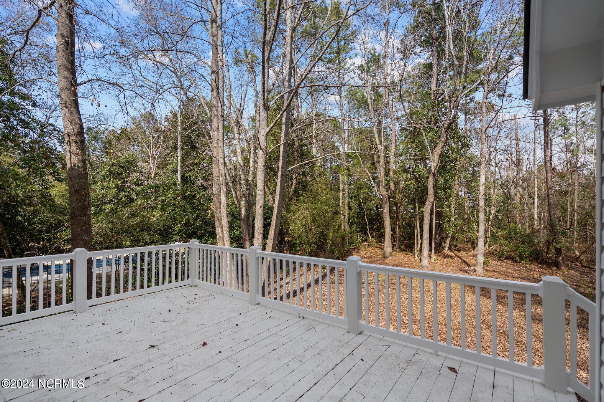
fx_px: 268
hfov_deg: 96.7
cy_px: 201
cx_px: 302
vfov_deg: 73.7
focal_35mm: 16
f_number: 4
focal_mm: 16
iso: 200
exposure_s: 1/1000
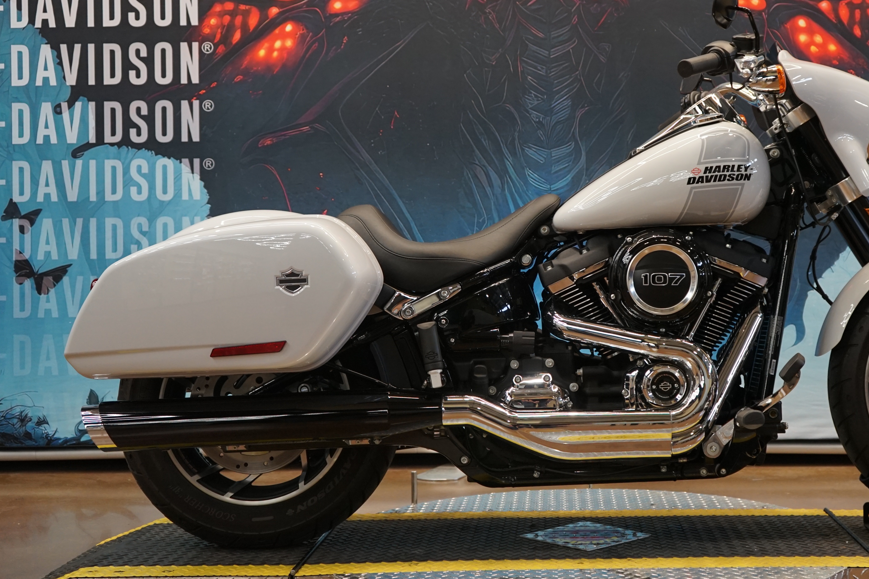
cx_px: 566
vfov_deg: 27.5
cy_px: 255
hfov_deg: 39.9
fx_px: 1183
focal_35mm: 49
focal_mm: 34
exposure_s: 1/160
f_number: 4
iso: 1000
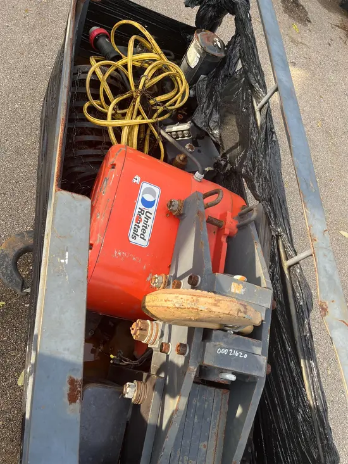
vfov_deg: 67.3
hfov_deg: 53.1
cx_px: 174
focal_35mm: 26
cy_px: 232
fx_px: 348
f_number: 1.6
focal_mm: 5.1
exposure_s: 1/341
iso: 50
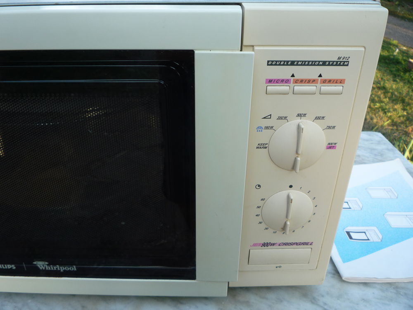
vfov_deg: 46.8
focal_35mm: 30
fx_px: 358
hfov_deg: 60.0
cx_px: 206
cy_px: 155
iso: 100
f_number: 3.3
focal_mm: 5.2
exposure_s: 1/100
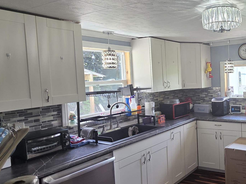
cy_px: 85
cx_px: 221
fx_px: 206
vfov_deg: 48.2
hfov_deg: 53.9
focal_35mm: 29
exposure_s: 1/120
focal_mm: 2.2
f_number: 1.9
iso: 100
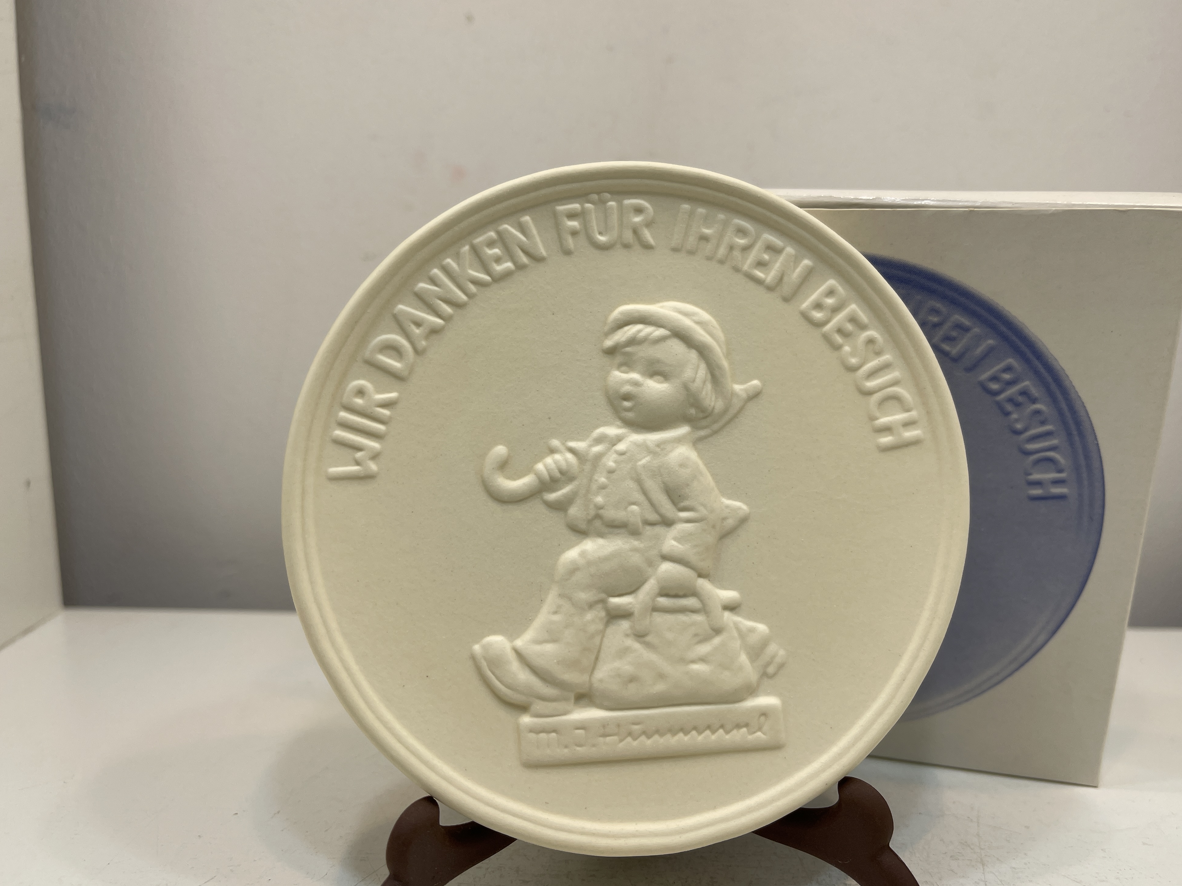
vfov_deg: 53.1
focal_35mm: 26
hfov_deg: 67.3
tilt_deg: -10.9
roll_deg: -1.3
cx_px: 603
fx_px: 888
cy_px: 428
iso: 32
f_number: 1.6
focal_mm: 5.1
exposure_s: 1/359
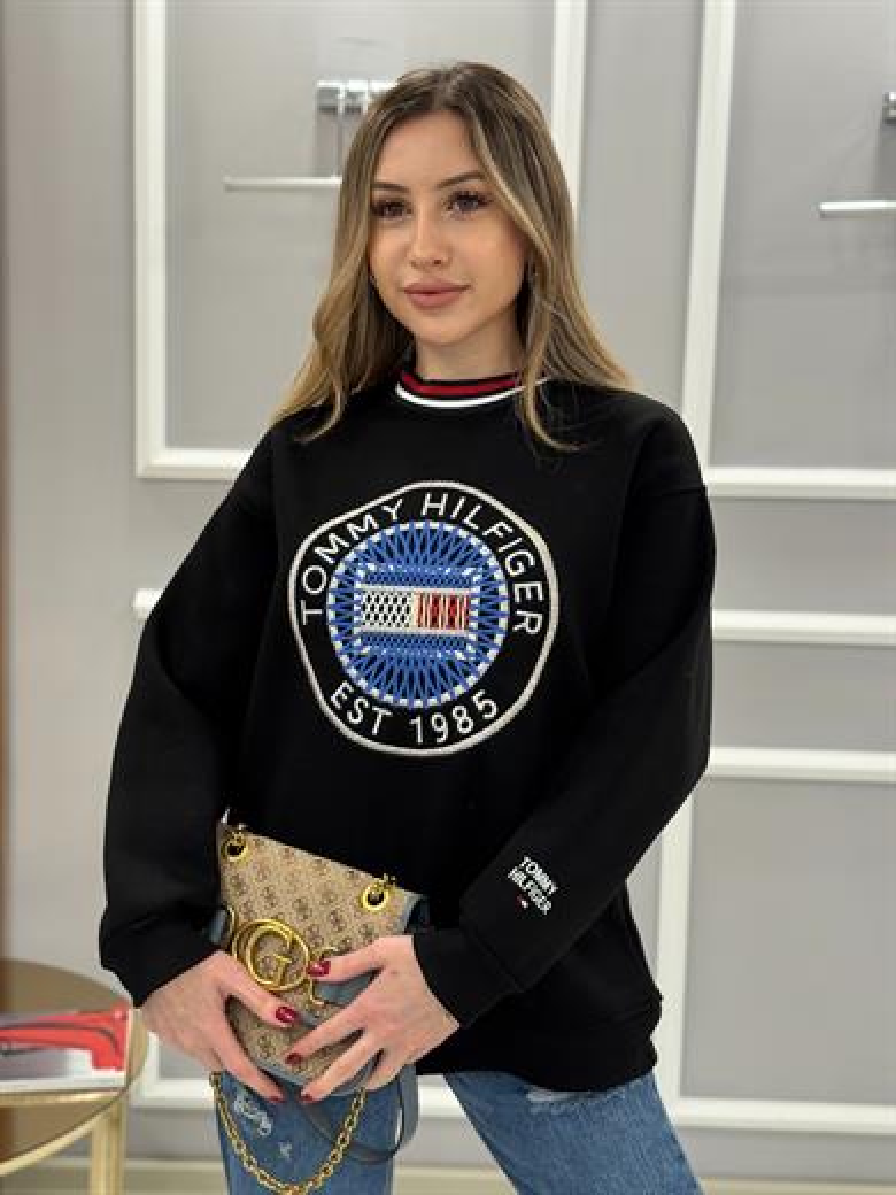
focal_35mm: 48
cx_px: 448
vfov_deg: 39.7
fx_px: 1657
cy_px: 598
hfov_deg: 30.3
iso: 125
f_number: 1.78
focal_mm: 6.76
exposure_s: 1/60
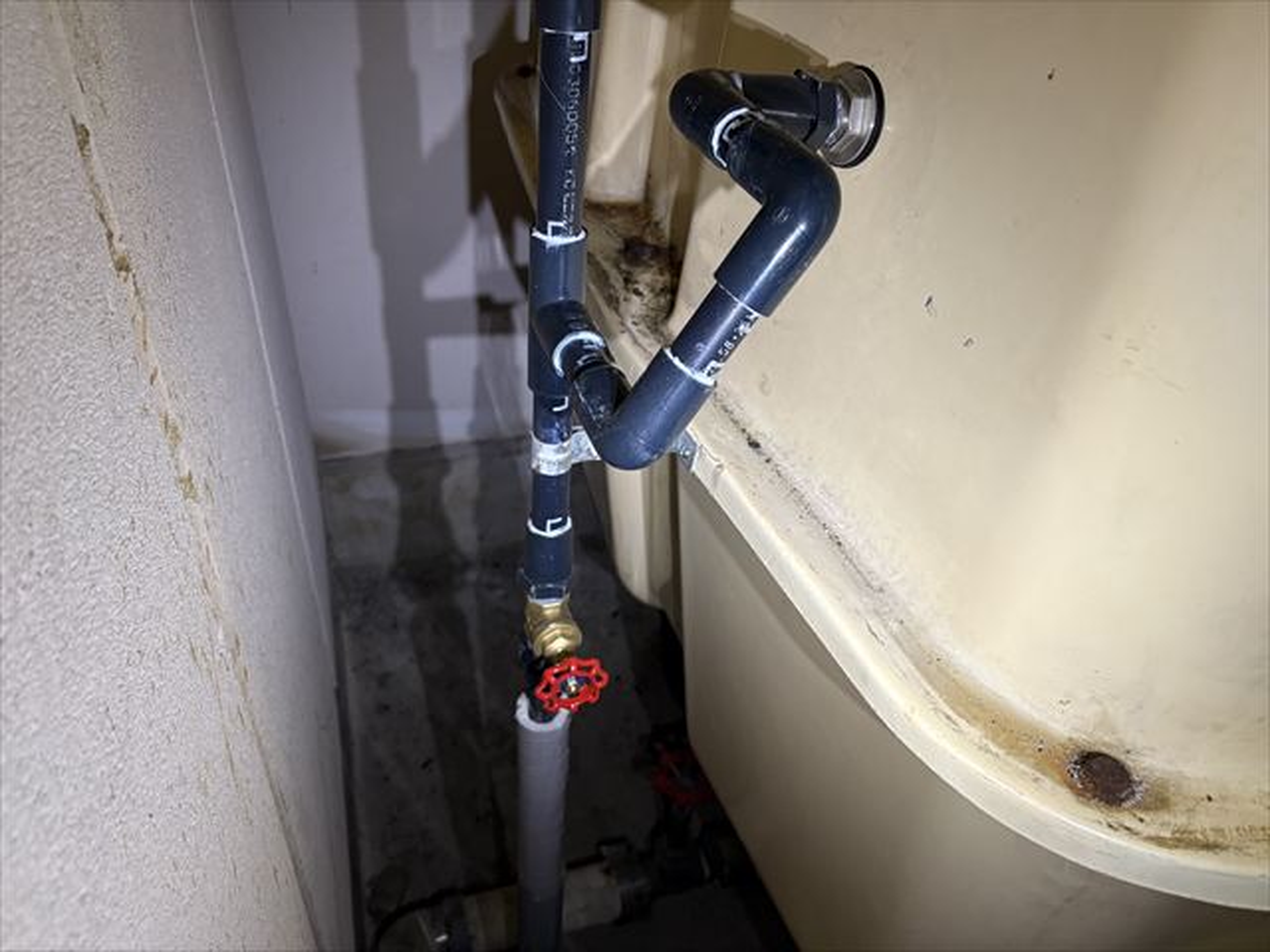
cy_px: 476
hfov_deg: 67.3
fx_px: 954
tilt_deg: -36.2
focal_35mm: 26
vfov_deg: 53.1
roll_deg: -2.9
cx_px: 635
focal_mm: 5.96
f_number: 1.6
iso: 200
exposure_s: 1/45
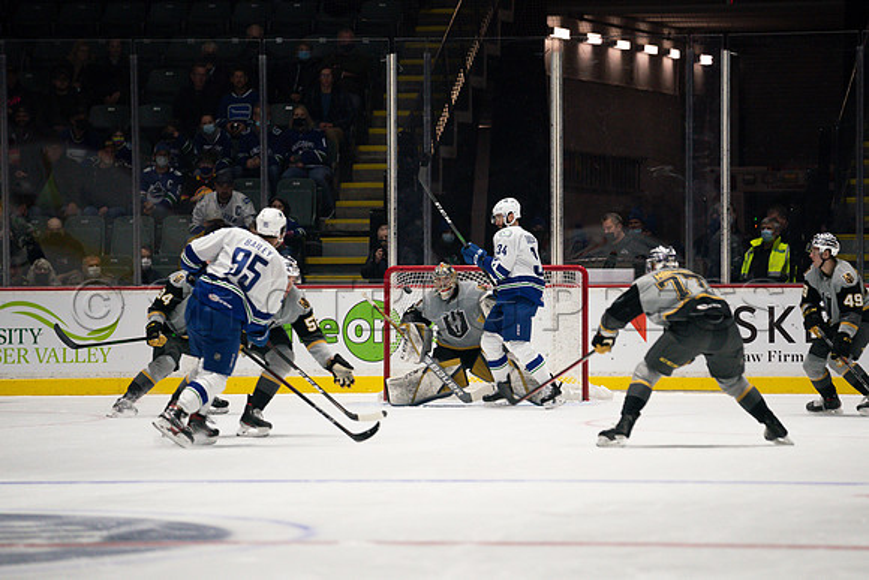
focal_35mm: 253
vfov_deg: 5.4
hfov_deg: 8.1
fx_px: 6104
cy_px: 250
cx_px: 464
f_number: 2.8
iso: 2000
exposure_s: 1/1250
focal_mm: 200
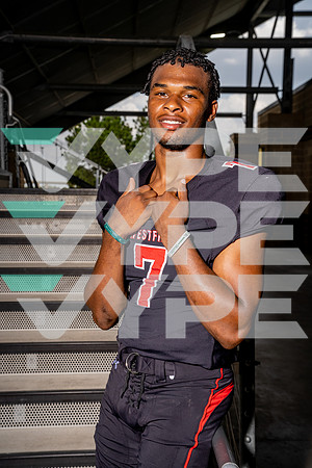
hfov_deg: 28.1
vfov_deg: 41.1
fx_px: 624
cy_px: 234
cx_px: 156
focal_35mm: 48
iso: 100
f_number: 8
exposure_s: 1/250
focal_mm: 48
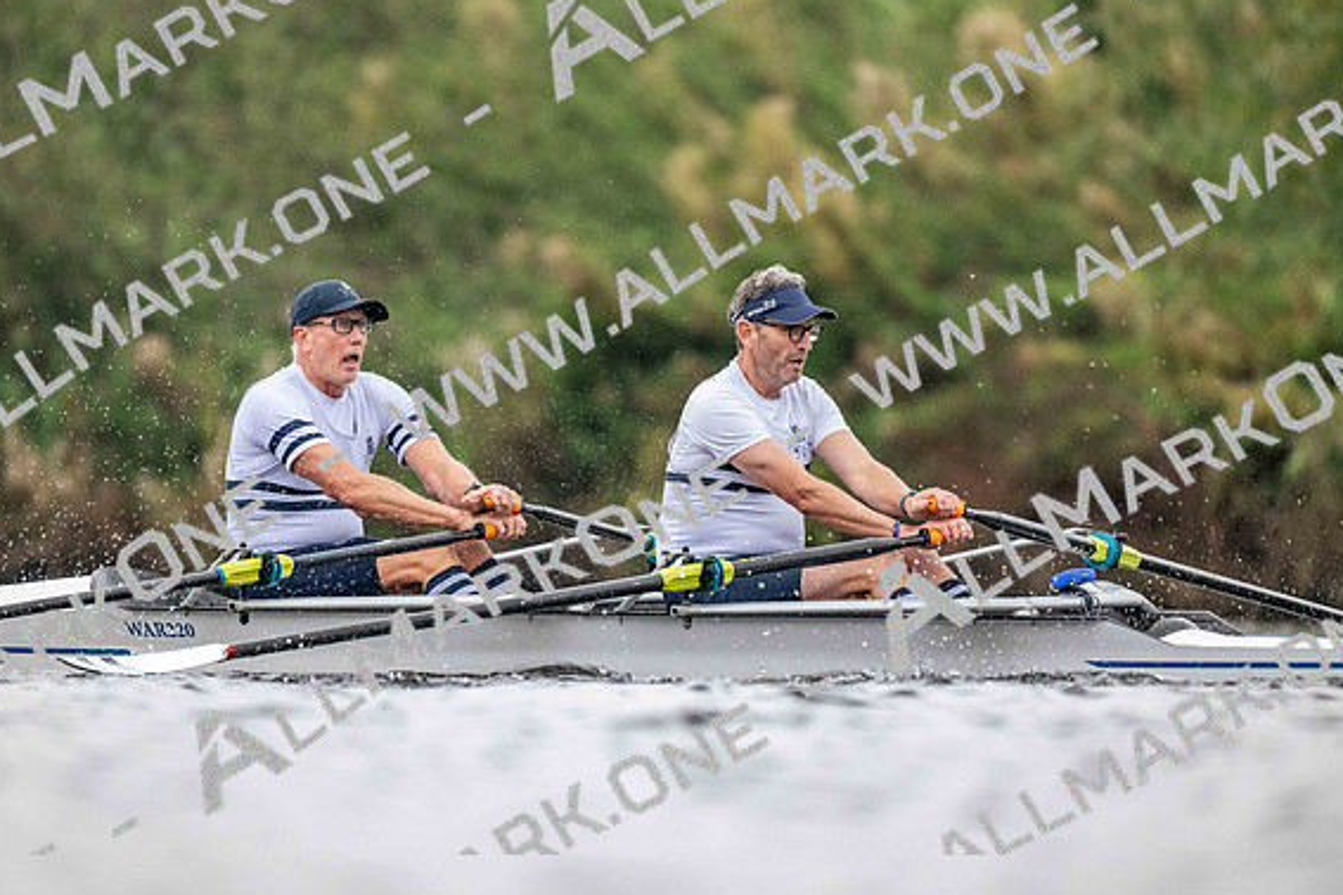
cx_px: 677
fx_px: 22904
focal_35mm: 614
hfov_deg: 3.4
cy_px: 449
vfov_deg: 2.2
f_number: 4
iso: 5000
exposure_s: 1/2500
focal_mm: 600
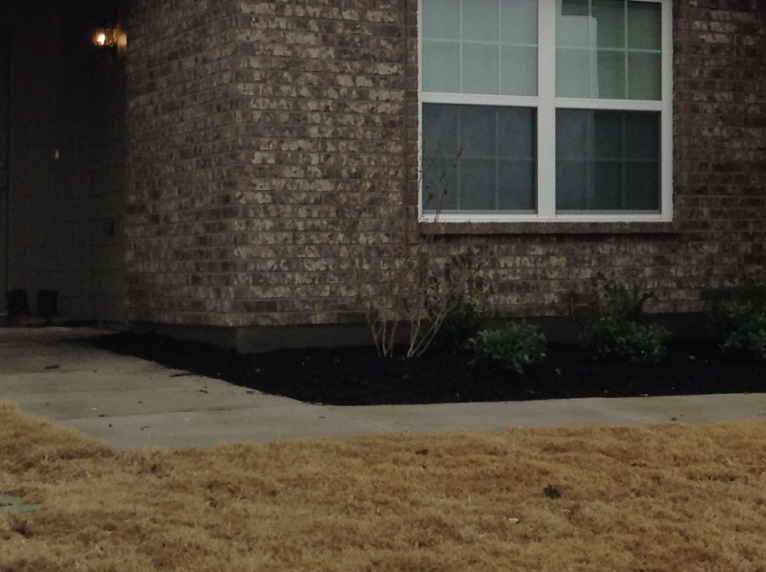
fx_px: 1989
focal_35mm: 90
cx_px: 824
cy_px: 199
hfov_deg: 20.8
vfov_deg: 16.3
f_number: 2.4
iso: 32
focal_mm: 3.3
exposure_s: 1/358
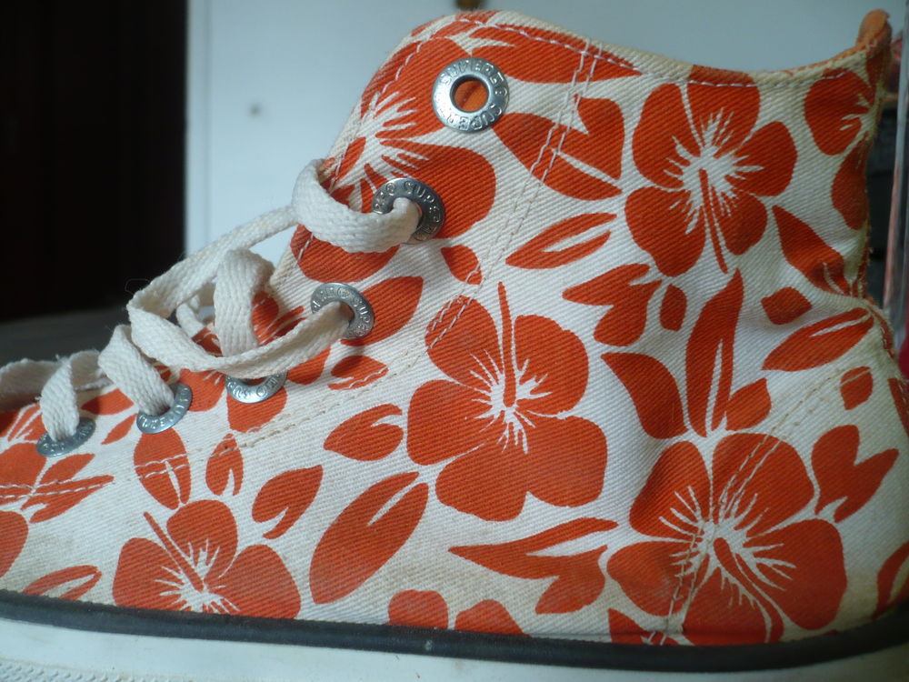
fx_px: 919
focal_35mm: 35
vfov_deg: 40.7
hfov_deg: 52.6
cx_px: 454
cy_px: 341
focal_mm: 5.8
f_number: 2.8
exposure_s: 1/30
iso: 125
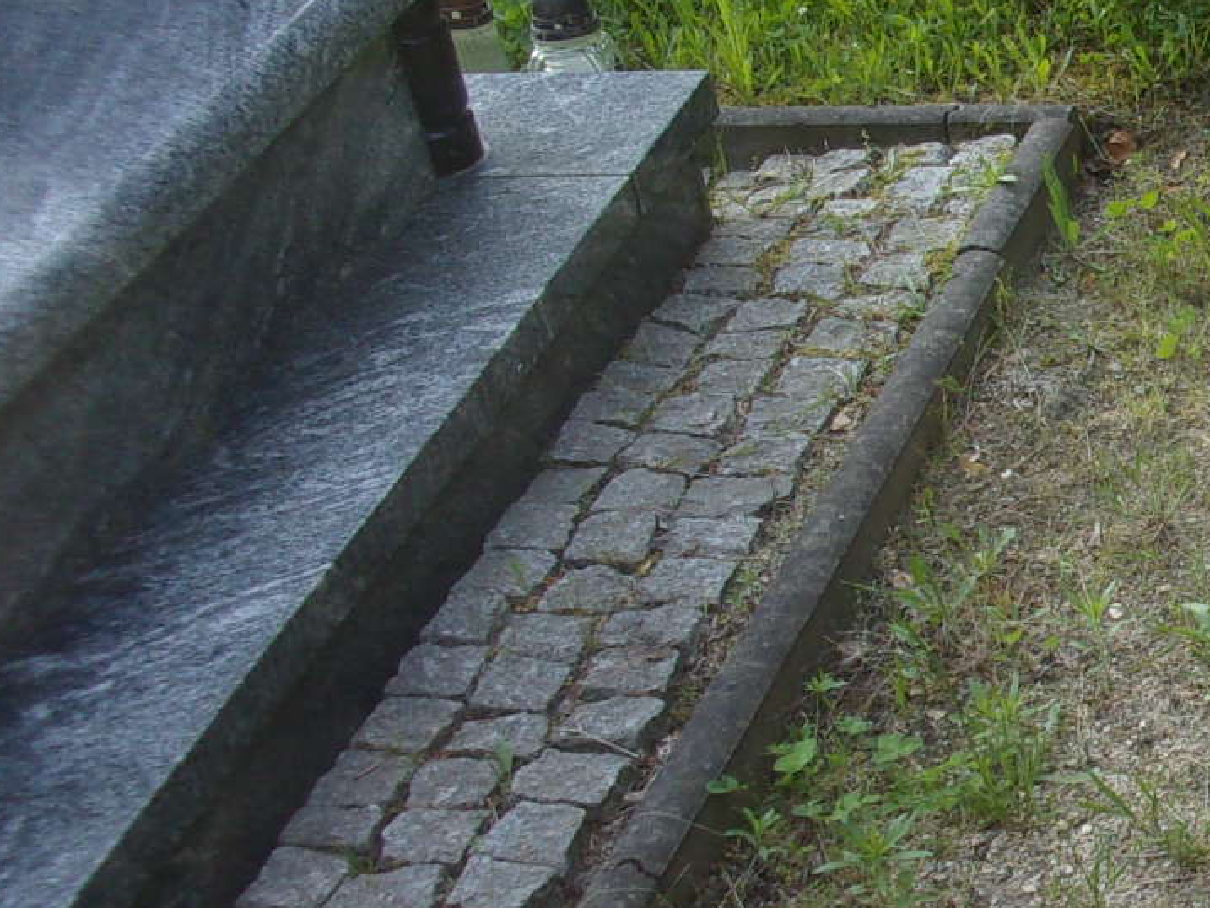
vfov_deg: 18.4
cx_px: 1654
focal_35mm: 80
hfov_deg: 21.6
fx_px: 2797
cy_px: 577
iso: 80
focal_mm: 5.1
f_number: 3.9
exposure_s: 1/90
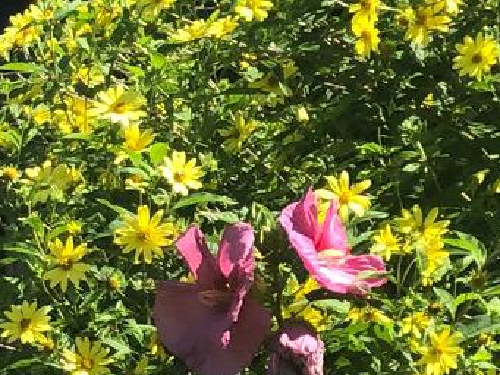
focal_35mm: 337
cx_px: -949
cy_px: 661
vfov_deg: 4.4
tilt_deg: -5.6
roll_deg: -0.1
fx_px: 4869
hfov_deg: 5.5
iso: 20
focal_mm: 6.6
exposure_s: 1/214
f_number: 2.8
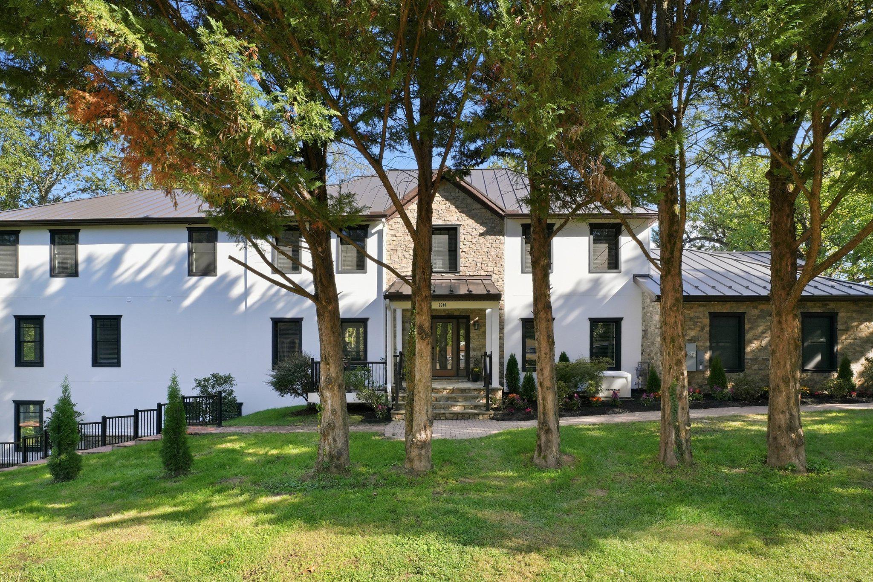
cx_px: 436
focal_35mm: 16
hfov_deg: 97.1
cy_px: 291
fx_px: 386
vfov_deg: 74.1
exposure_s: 1/125
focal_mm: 10.6
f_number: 9
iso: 250
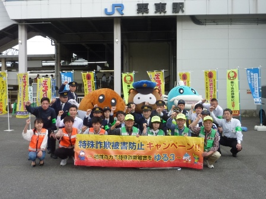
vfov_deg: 42.9
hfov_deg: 55.4
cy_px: 100
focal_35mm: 33
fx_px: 254
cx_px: 133
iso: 80
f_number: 3.3
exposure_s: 1/80
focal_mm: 4.1
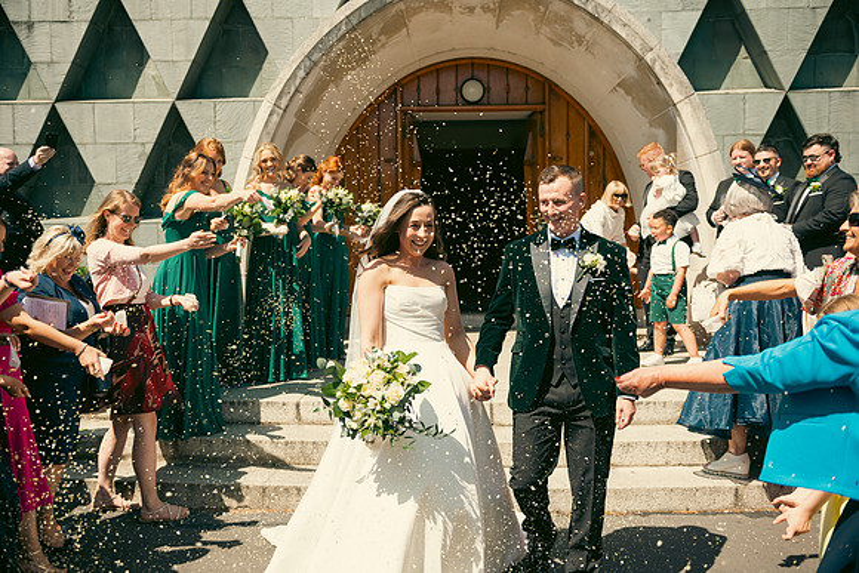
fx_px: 764
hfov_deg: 58.7
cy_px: 286
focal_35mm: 32
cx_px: 430
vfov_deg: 41.1
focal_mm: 32
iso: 100
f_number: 3.5
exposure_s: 1/1000
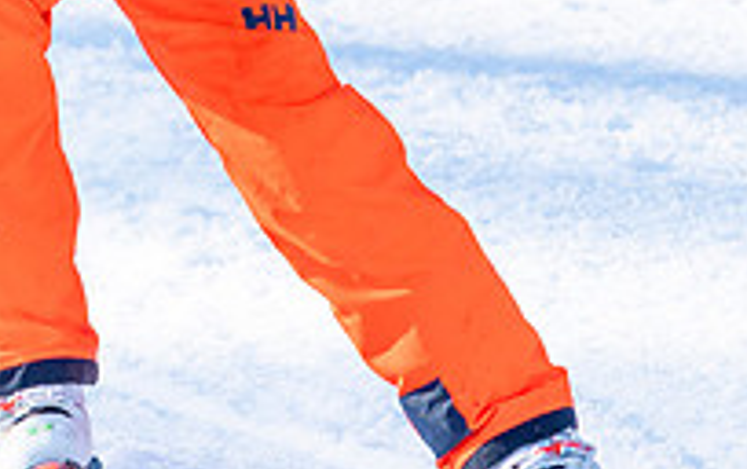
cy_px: 22
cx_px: -16
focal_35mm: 1964
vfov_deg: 0.7
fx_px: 40028
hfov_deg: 1.1
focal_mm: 560
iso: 1250
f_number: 8
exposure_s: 1/2000
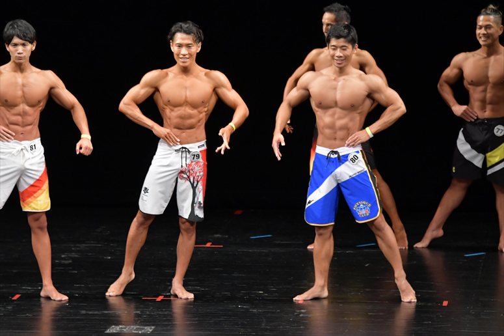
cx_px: 252
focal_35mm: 270
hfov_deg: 7.6
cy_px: 168
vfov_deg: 5.1
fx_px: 3778
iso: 3200
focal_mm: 180
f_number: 5.6
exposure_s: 1/400
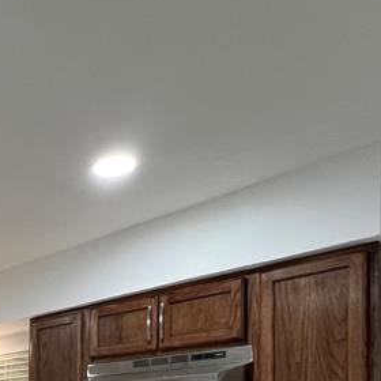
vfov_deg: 33.8
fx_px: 523
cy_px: 437
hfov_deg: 30.9
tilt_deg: +1.1
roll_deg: -1.2
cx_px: -118
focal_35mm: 42
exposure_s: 1/120
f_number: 1.8
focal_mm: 1.57
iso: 160
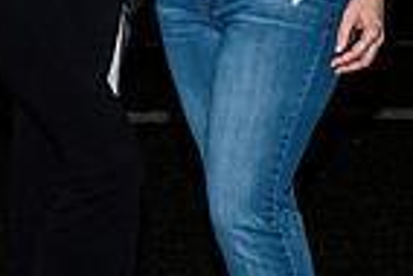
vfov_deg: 4.5
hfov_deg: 6.7
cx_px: 141
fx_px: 3537
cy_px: -80
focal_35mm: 308
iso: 320
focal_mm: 42
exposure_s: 1/200
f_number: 5
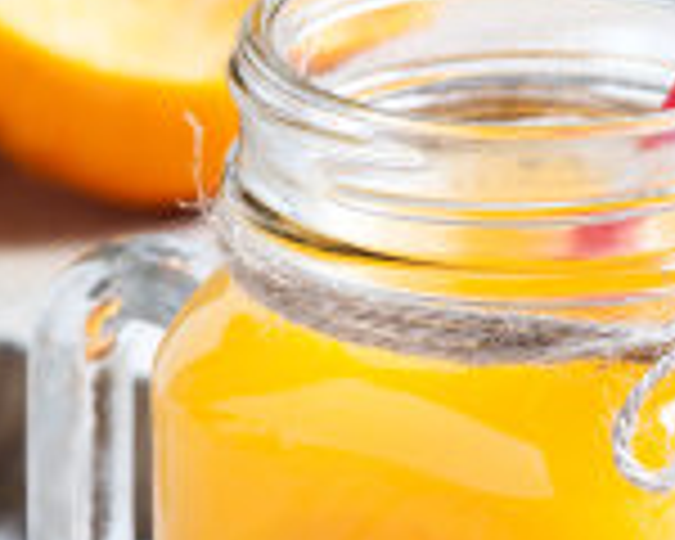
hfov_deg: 4.8
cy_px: 358
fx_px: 8031
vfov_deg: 3.9
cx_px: 346
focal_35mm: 402
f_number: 9
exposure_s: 1/125
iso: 160
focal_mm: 105
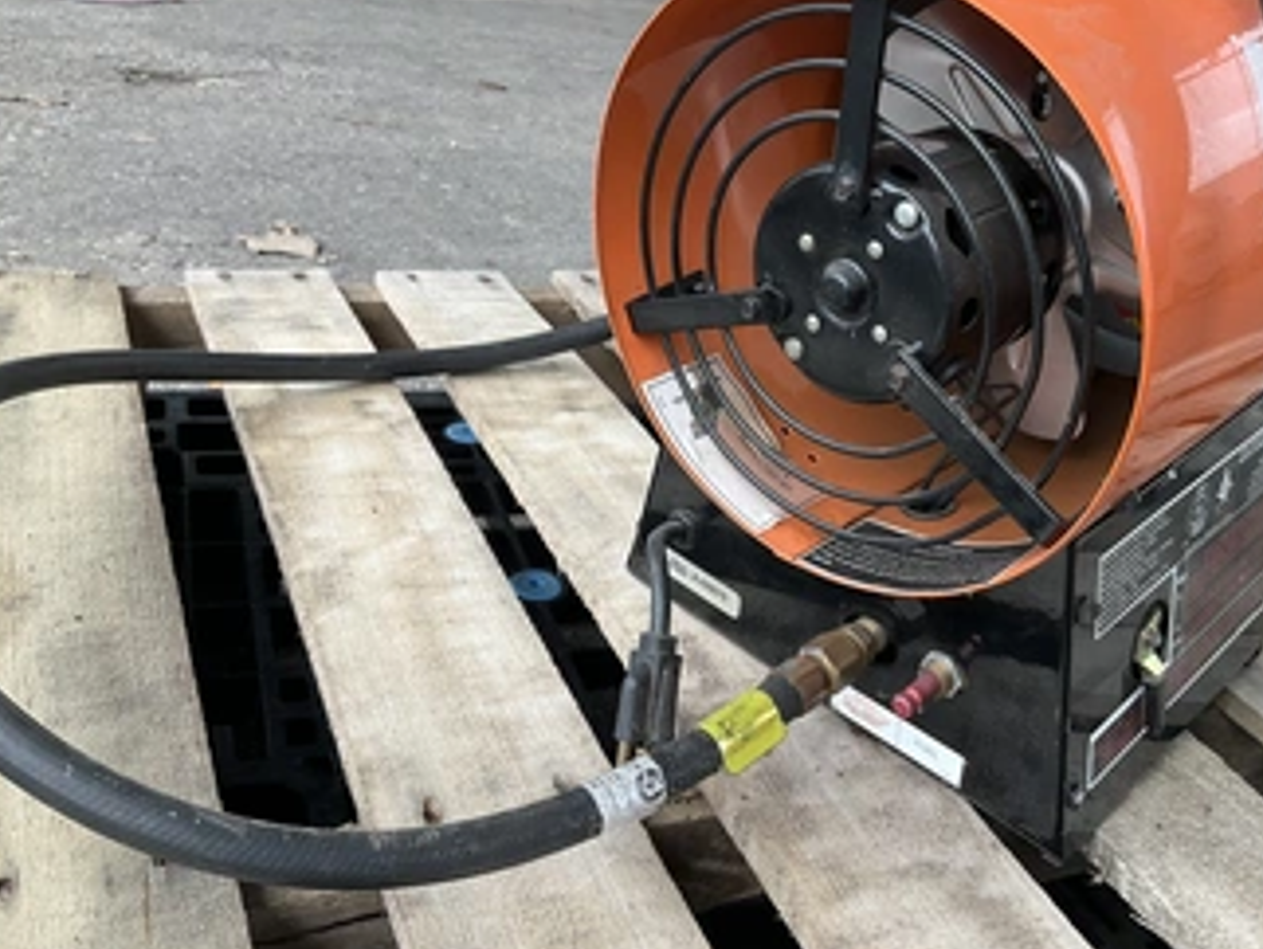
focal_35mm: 36
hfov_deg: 51.2
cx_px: 694
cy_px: 373
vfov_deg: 39.5
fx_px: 1314
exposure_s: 1/183
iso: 20
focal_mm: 3
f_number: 1.8
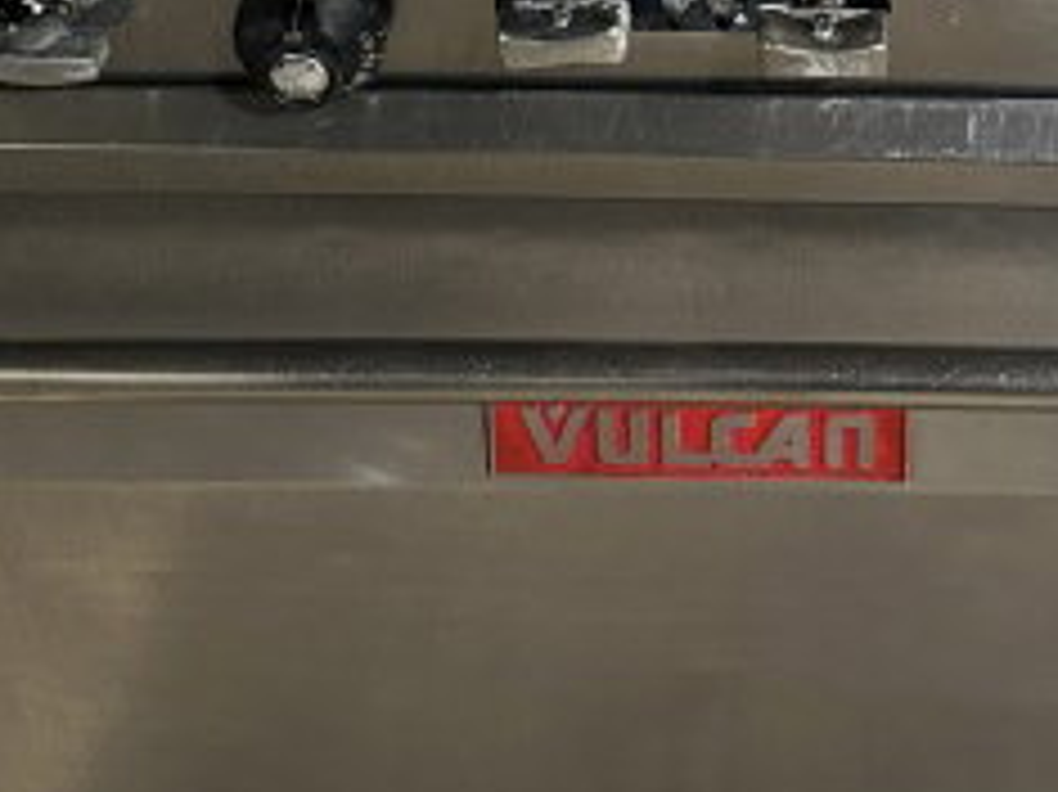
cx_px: 716
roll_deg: -0.2
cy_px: -371
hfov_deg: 23.5
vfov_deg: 16.3
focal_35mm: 83
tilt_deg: -28.8
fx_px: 2536
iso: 500
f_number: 1.78
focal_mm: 6.86
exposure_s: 1/60
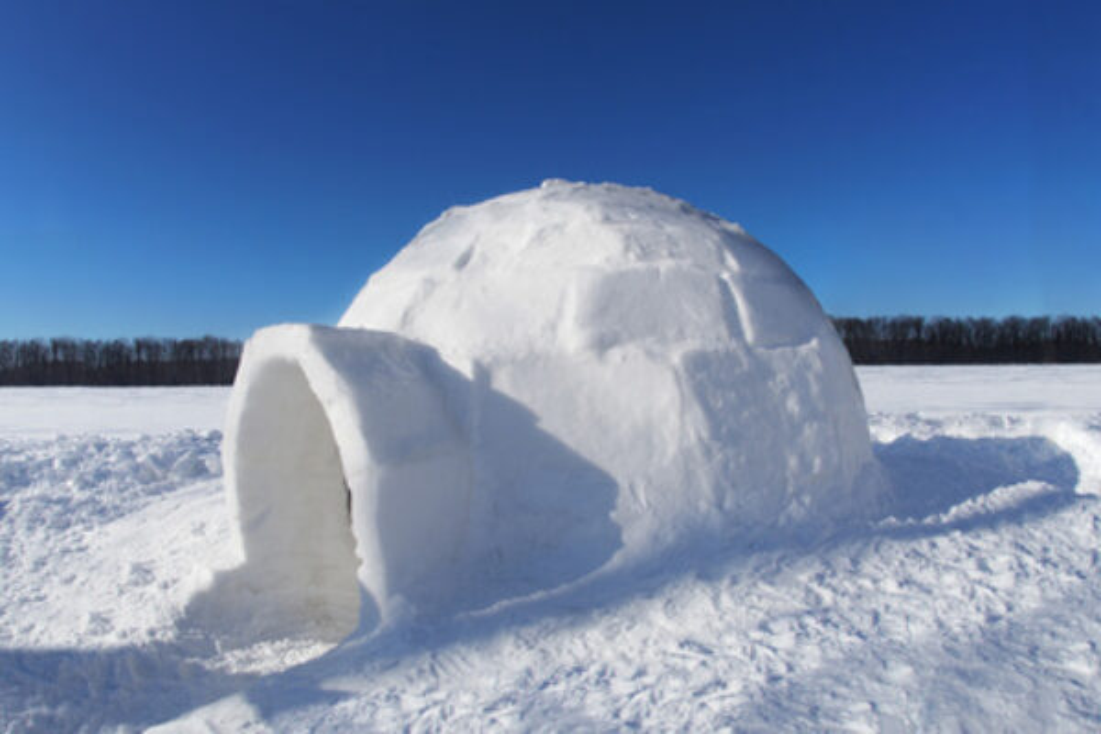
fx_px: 489
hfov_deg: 96.7
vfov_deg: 73.7
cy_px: 367
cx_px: 550
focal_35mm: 16
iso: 400
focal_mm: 16
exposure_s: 1/1000
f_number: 8
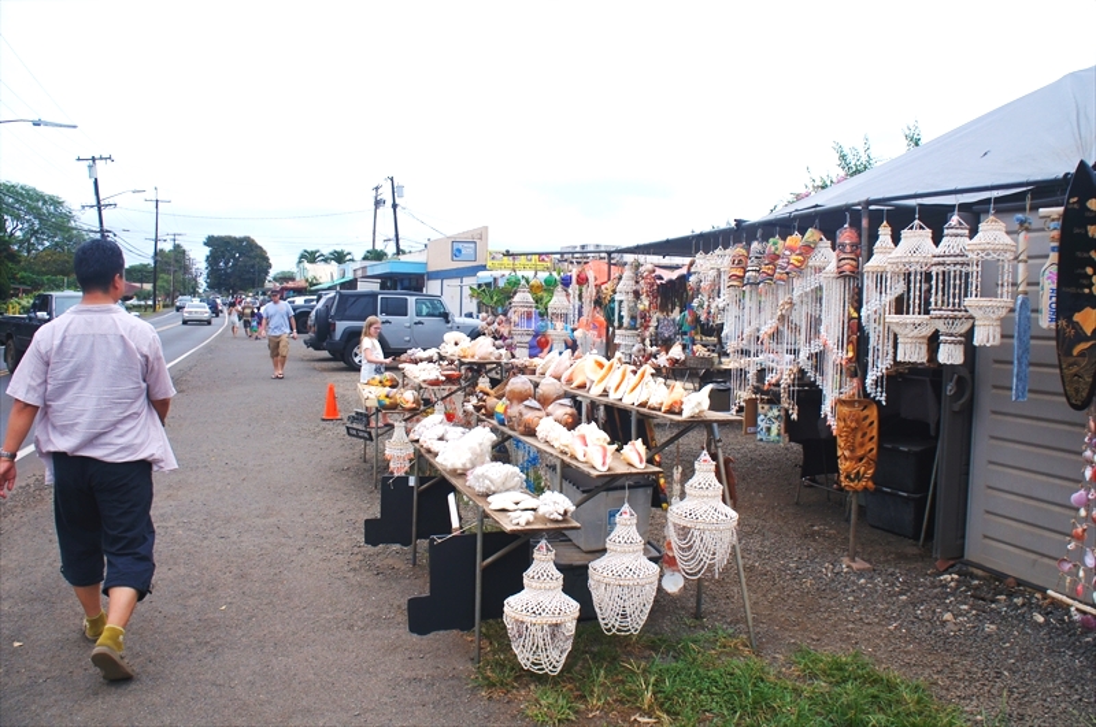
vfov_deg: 47.8
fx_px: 821
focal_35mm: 27
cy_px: 364
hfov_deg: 67.5
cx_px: 548
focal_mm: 18
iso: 200
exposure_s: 1/500
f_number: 6.3
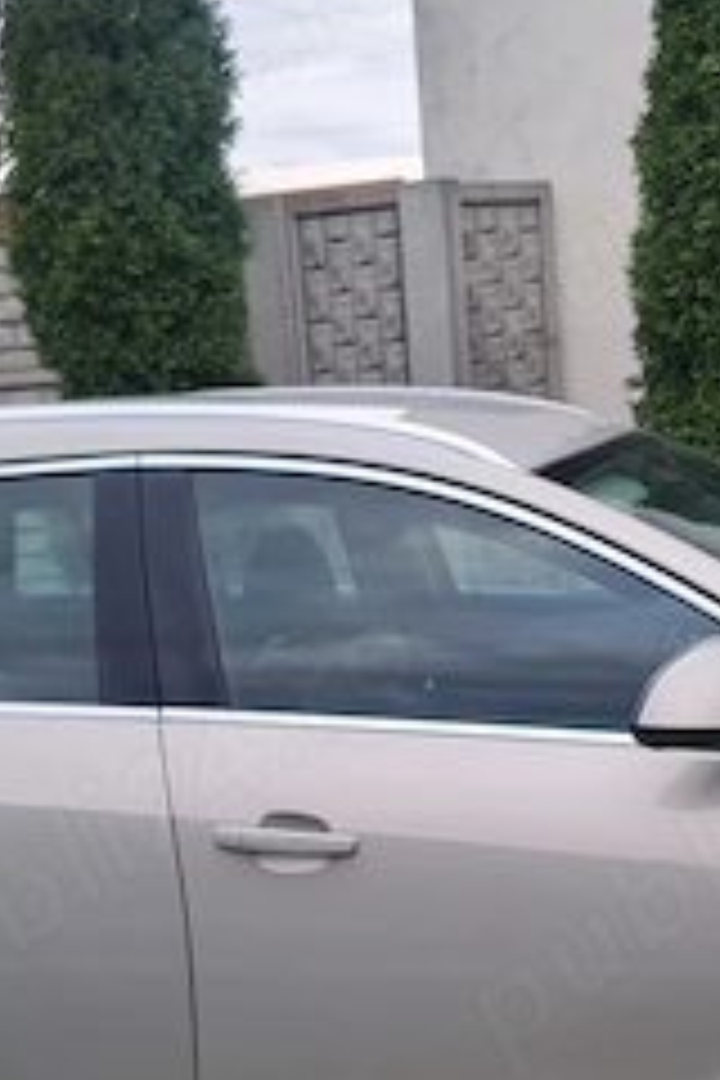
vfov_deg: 30.1
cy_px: 882
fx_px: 1950
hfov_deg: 20.9
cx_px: 441
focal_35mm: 65
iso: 64
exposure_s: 1/100
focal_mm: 7
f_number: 1.8
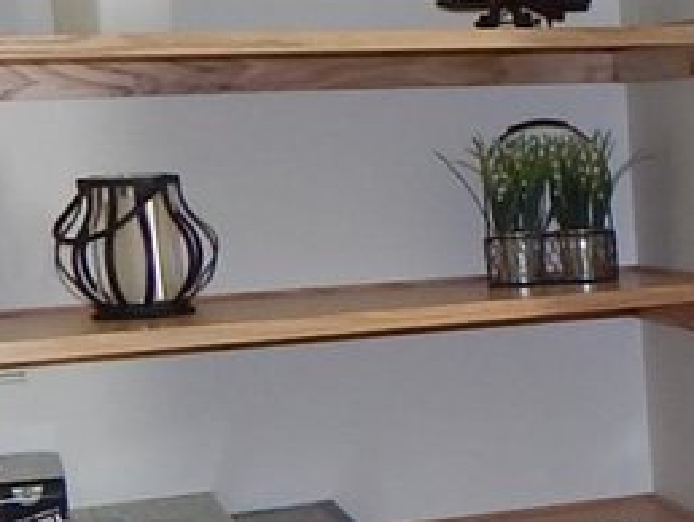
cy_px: 382
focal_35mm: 109
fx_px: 2187
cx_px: 1436
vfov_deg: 13.6
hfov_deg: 14.5
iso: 125
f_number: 3
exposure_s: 1/40
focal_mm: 4
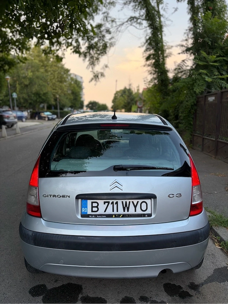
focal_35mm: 26
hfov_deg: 53.1
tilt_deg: -10.8
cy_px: 152
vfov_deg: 67.3
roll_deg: +2.1
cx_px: 114
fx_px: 228
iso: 50
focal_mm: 5.96
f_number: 1.6
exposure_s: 1/206
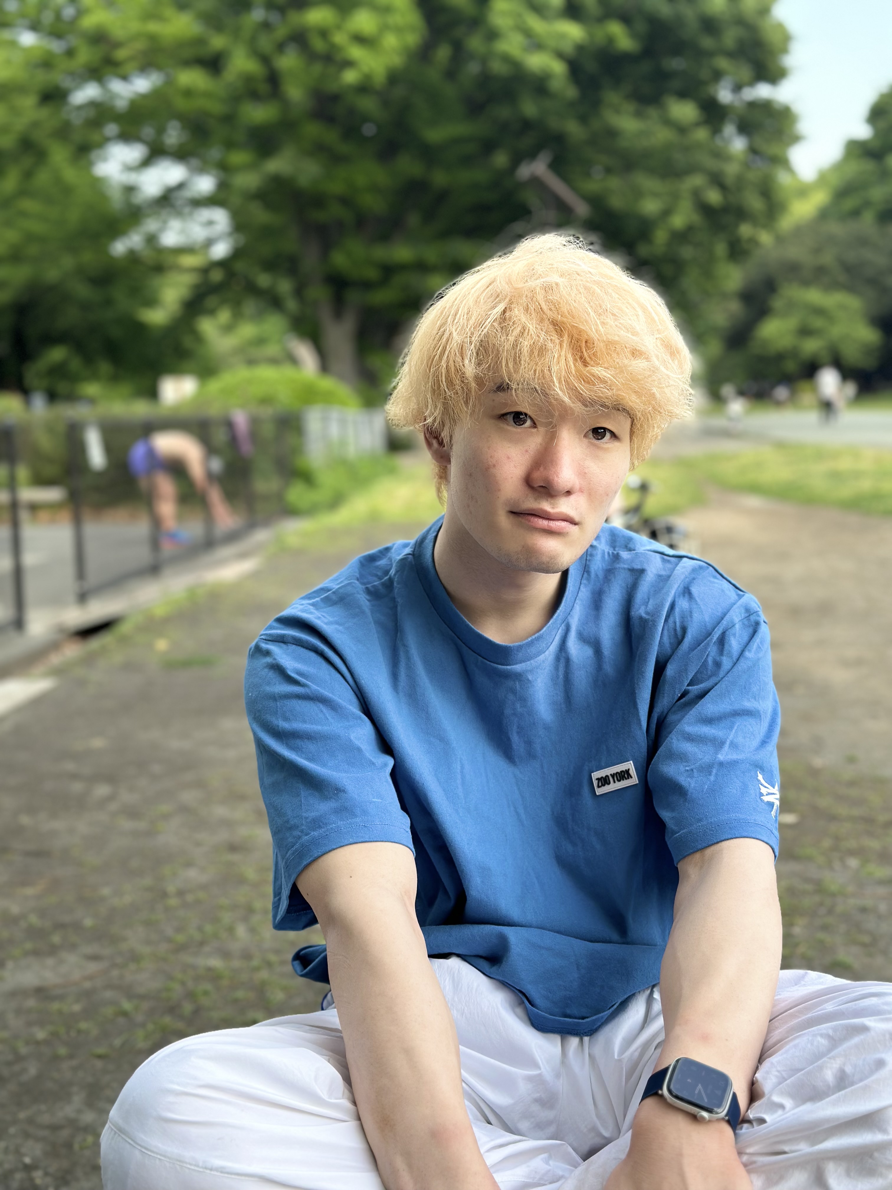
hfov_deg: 30.3
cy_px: 595
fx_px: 1649
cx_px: 446
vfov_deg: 39.7
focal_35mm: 48
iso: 80
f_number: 1.78
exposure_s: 1/734
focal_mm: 6.86
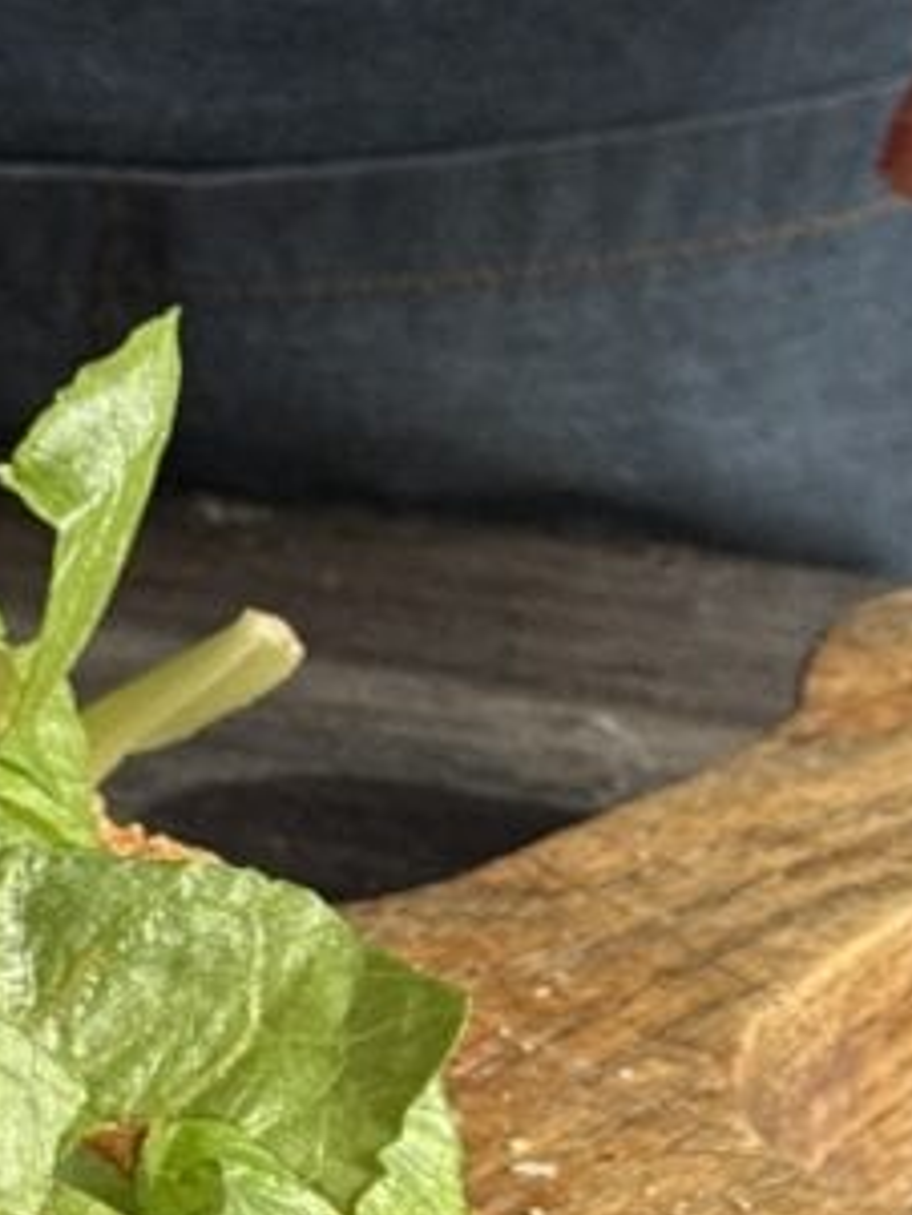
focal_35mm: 153
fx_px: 5371
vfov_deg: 12.9
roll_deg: -0.4
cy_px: 561
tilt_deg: -23.3
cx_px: -367
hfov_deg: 9.5
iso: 64
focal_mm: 6.76
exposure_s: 1/822
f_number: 1.78
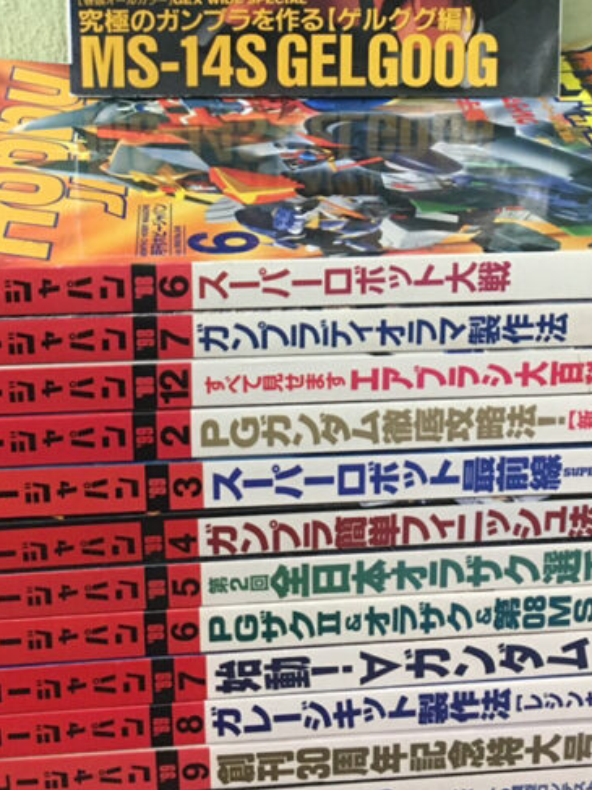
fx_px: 1392
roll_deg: +1.2
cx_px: 305
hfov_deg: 24.0
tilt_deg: -20.0
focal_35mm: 61
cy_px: 130
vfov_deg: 30.7
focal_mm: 4.15
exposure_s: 1/30
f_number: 2.2
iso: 125
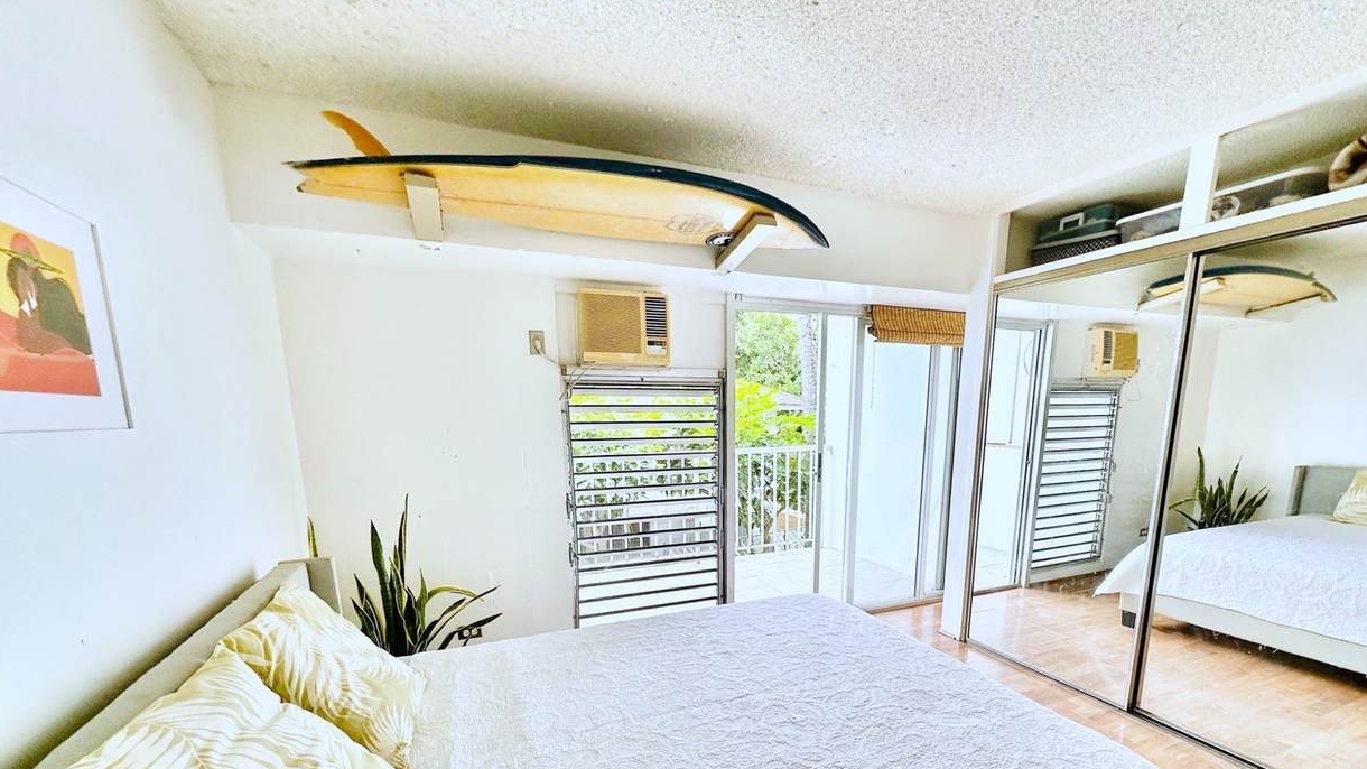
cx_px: 710
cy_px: 527
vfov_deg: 64.9
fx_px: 580
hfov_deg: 99.3
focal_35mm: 16
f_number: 2.2
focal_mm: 2.22
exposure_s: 1/159
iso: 40
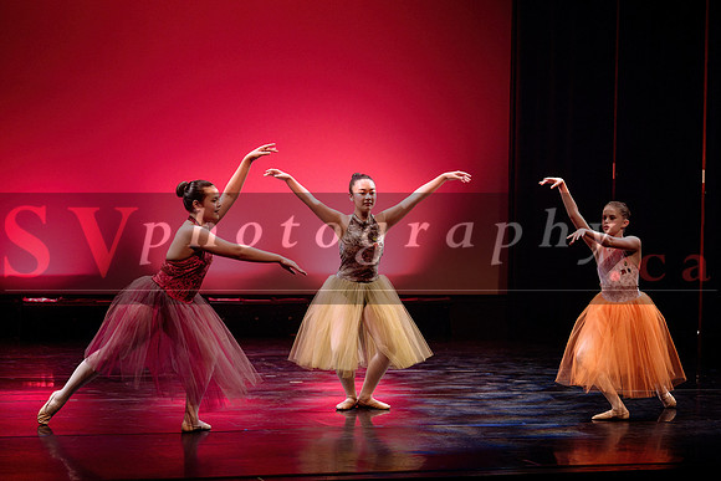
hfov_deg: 19.7
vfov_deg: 13.2
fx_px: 2076
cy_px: 214
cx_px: 347
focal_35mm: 104
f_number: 2.8
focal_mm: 86
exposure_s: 1/200
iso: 1600
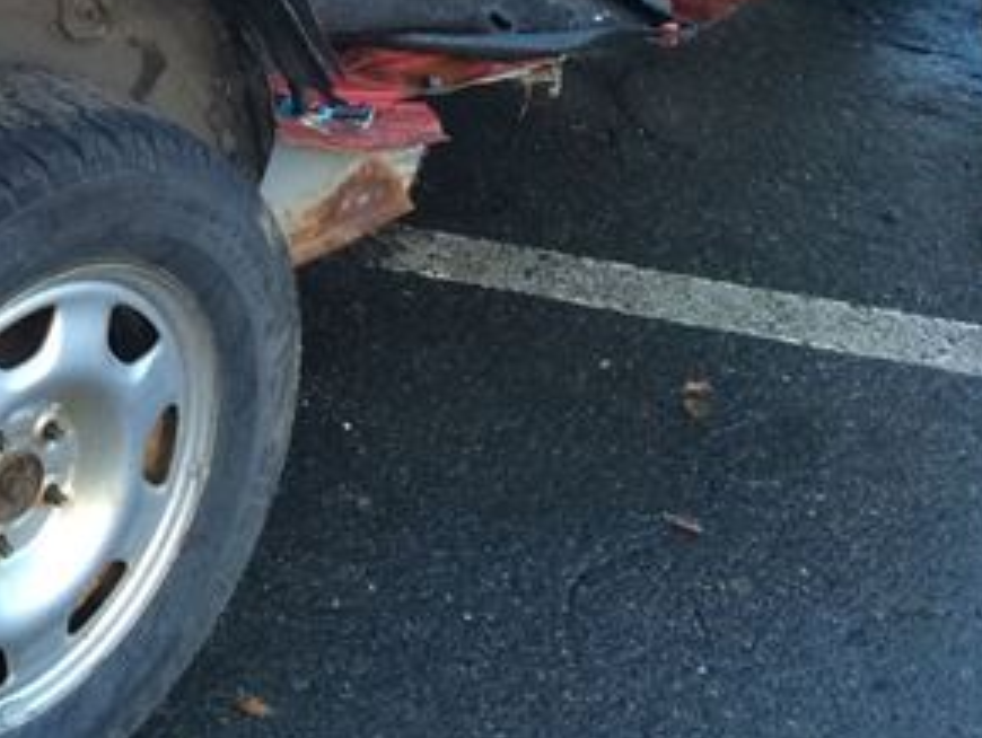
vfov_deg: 17.4
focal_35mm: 80
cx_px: -332
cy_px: -210
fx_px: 2271
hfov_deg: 21.7
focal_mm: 4.15
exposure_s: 1/30
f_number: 2.2
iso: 50
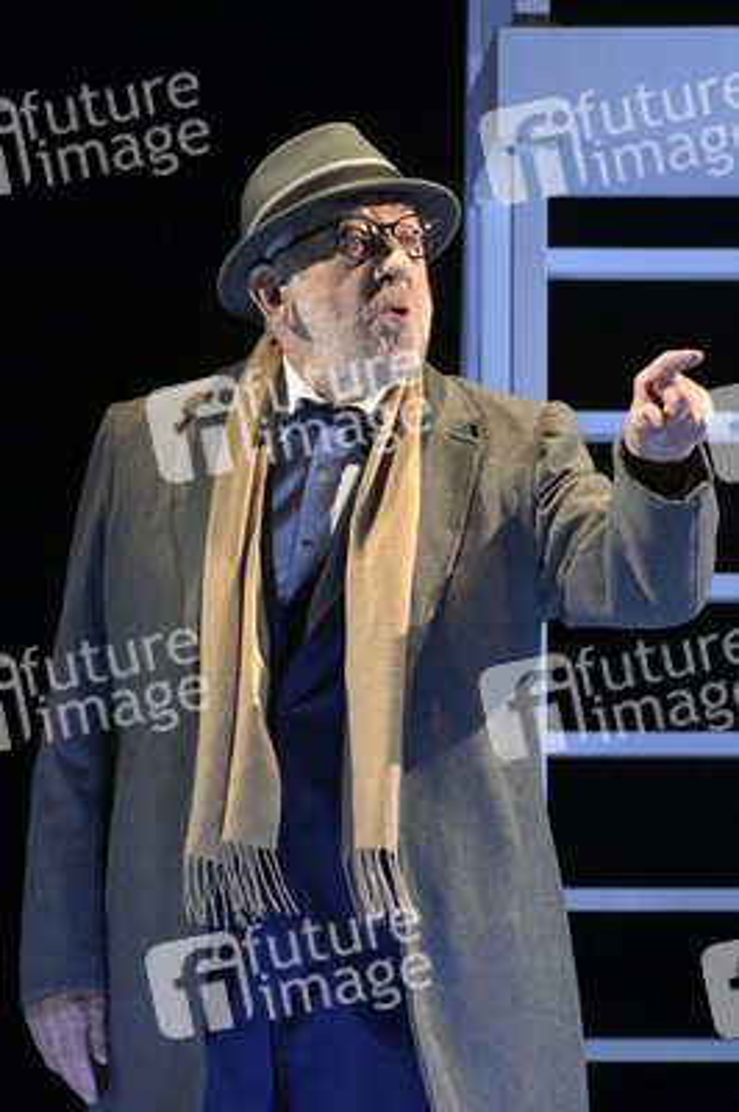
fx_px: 6169
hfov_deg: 6.9
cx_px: 370
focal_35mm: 200
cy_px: 556
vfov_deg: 10.3
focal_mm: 200
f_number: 5.6
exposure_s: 1/400
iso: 8000
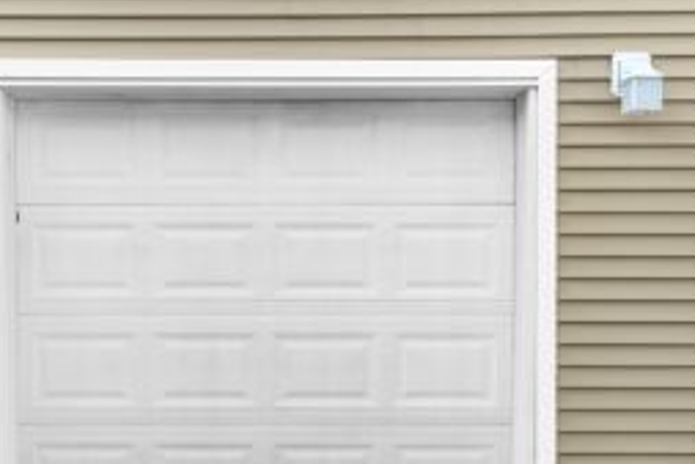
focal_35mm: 49
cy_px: 306
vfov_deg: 27.4
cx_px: 231
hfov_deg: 39.8
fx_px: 946
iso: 400
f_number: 4.5
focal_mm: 31
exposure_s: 1/800
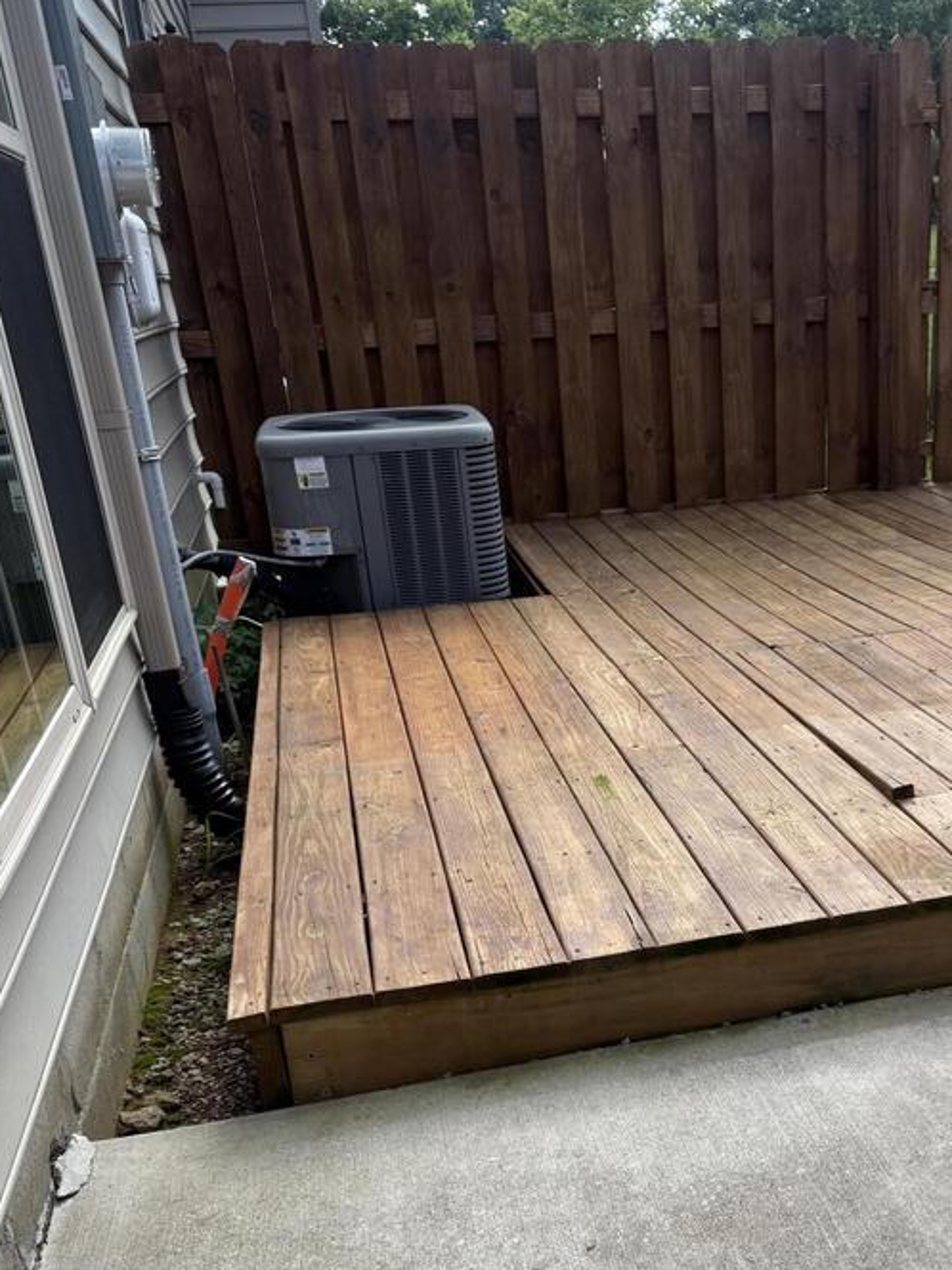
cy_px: 909
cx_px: 707
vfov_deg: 48.7
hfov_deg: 37.8
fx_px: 1357
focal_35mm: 37
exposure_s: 1/1437
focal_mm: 6.76
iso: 80
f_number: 1.78
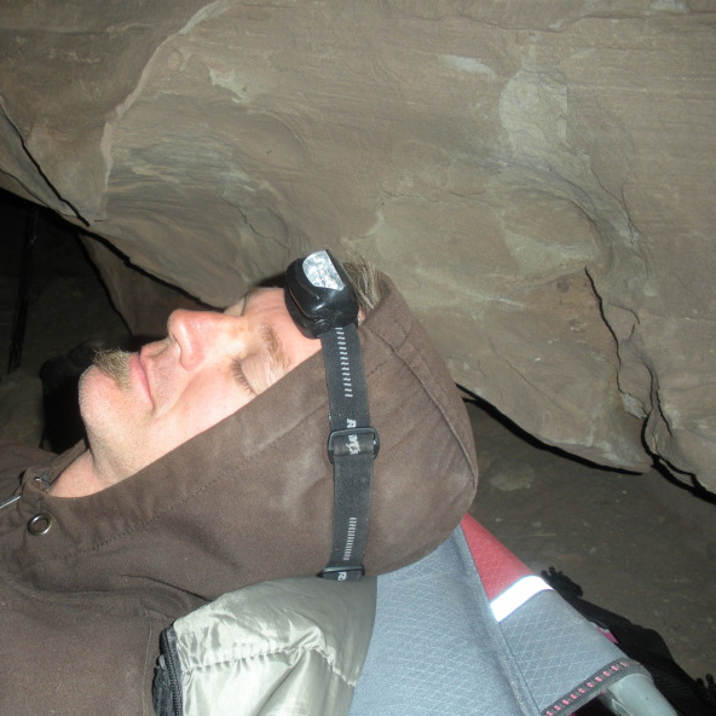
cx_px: 236
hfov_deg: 38.7
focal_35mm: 43
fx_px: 1006
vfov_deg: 39.2
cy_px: 356
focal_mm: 6.3
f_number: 3.5
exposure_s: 1/60
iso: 101
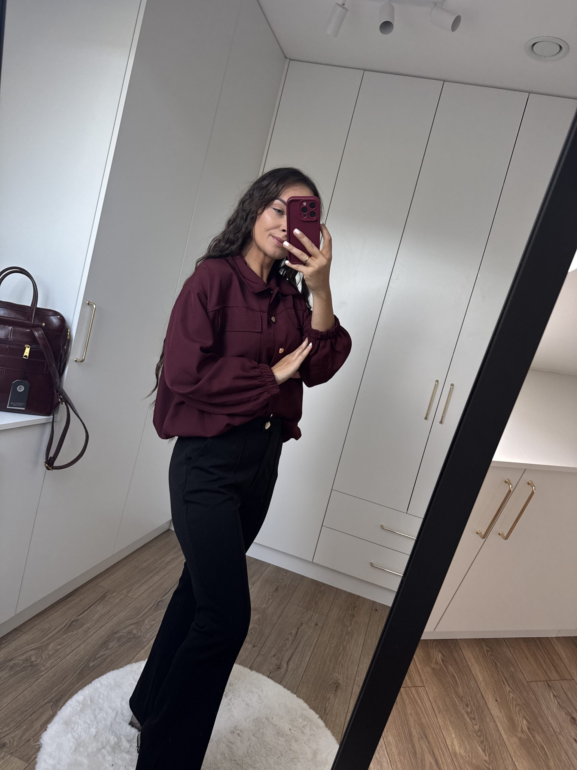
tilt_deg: -26.8
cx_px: 288
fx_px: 533
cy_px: 385
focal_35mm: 24
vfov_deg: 71.6
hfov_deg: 56.8
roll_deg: -16.0
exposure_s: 1/108
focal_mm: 6.76
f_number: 1.78
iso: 200
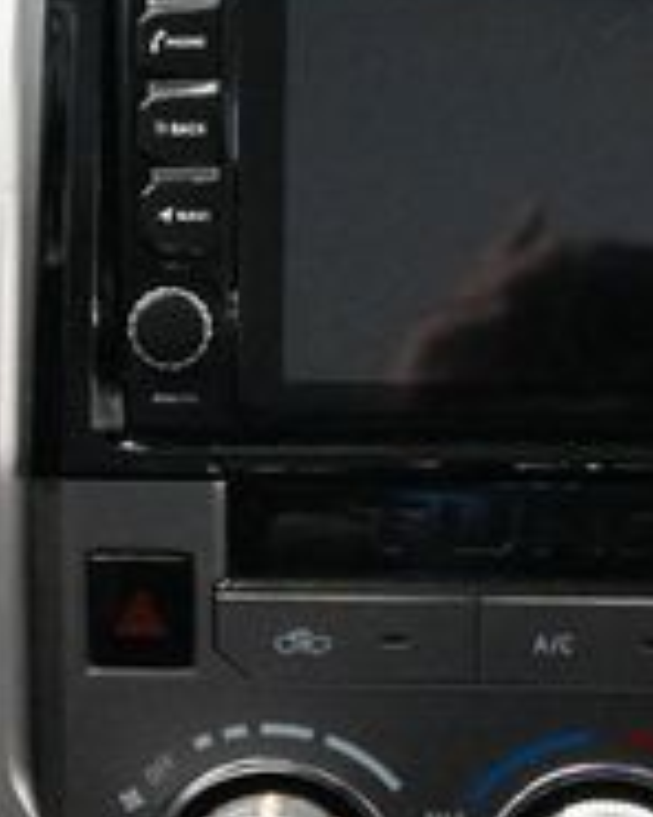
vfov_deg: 10.7
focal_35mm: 180
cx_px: 631
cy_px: 318
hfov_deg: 8.6
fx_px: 4339
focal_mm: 37
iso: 12800
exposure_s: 1/50
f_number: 5.3
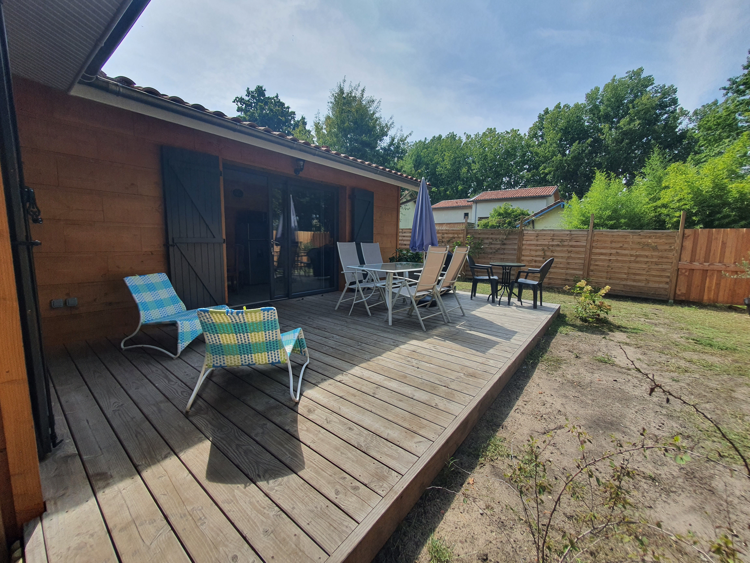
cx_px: 375
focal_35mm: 13
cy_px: 282
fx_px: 282
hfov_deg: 106.2
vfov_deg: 89.9
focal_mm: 1.8
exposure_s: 1/974
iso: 50
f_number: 2.2
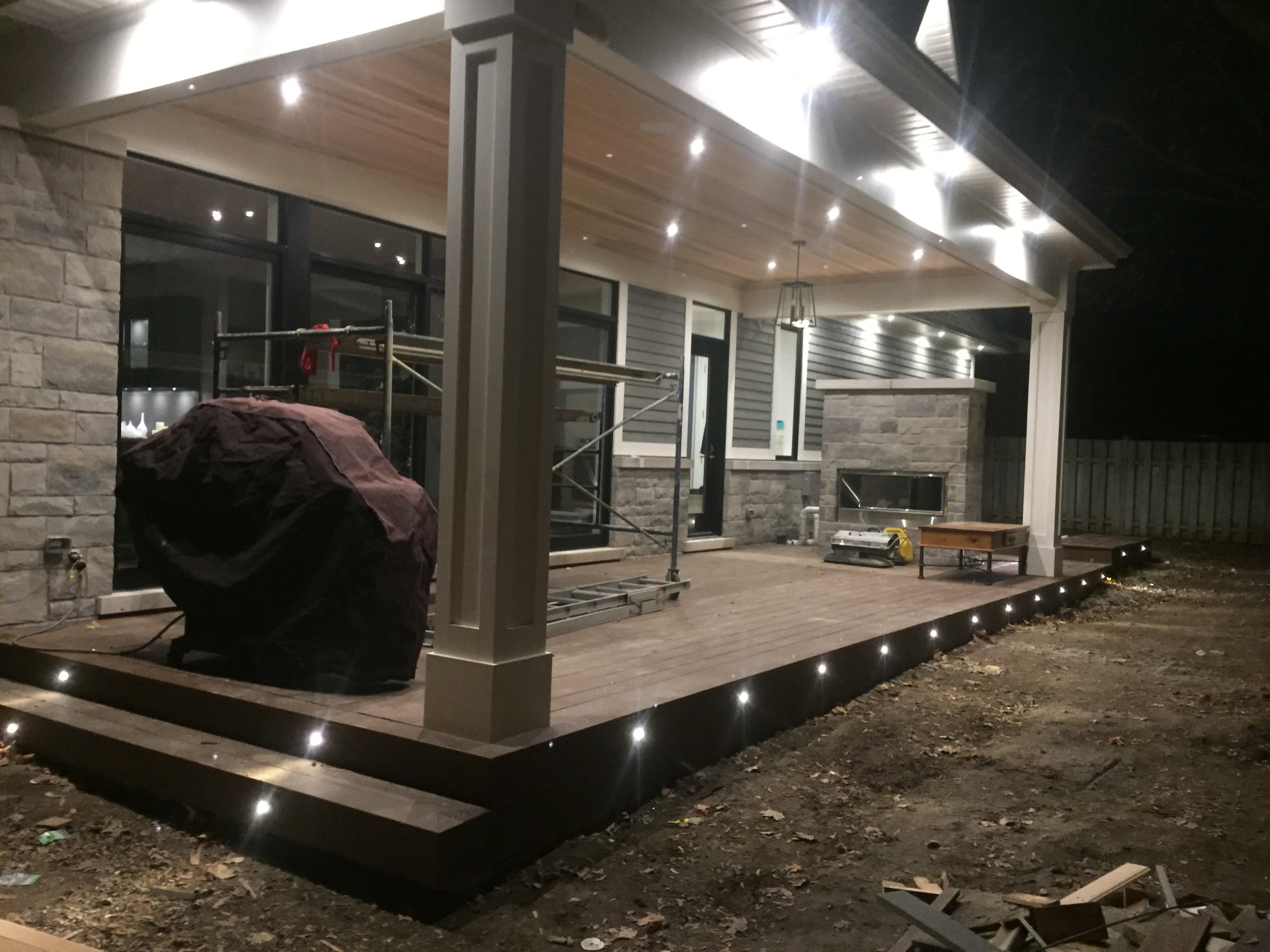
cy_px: 476
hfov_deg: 61.7
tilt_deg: +1.0
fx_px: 1064
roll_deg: -1.6
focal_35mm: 29
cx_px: 635
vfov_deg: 48.2
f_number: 2.2
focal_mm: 4.15
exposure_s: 1/15
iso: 320
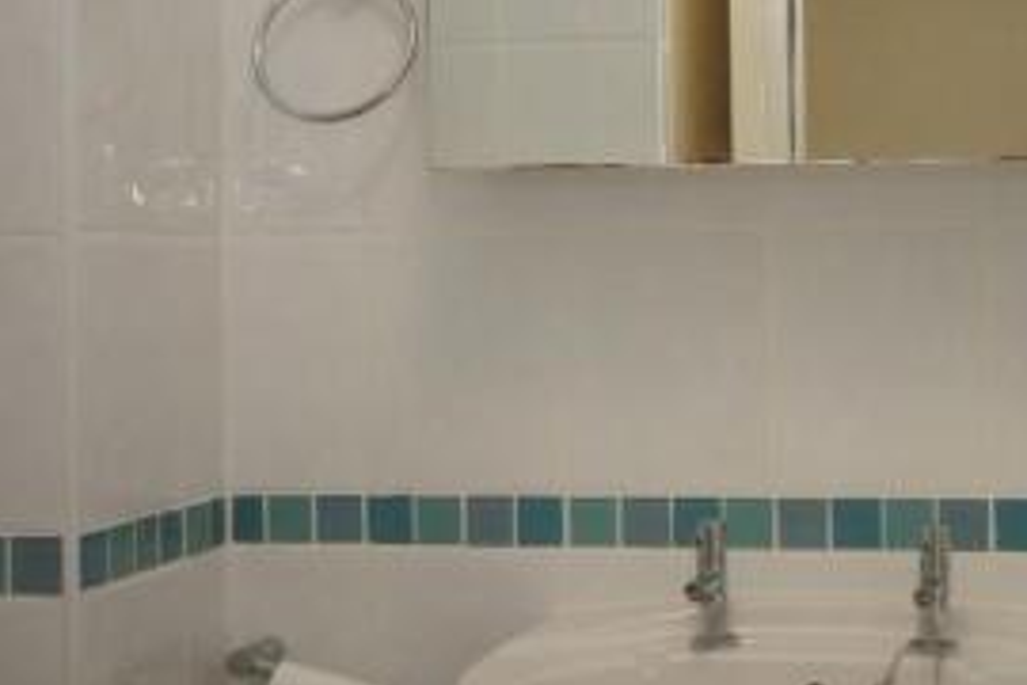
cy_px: 215
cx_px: 757
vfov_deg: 18.6
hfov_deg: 27.4
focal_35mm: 73
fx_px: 2082
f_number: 5.6
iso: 250
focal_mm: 20
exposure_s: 1/60
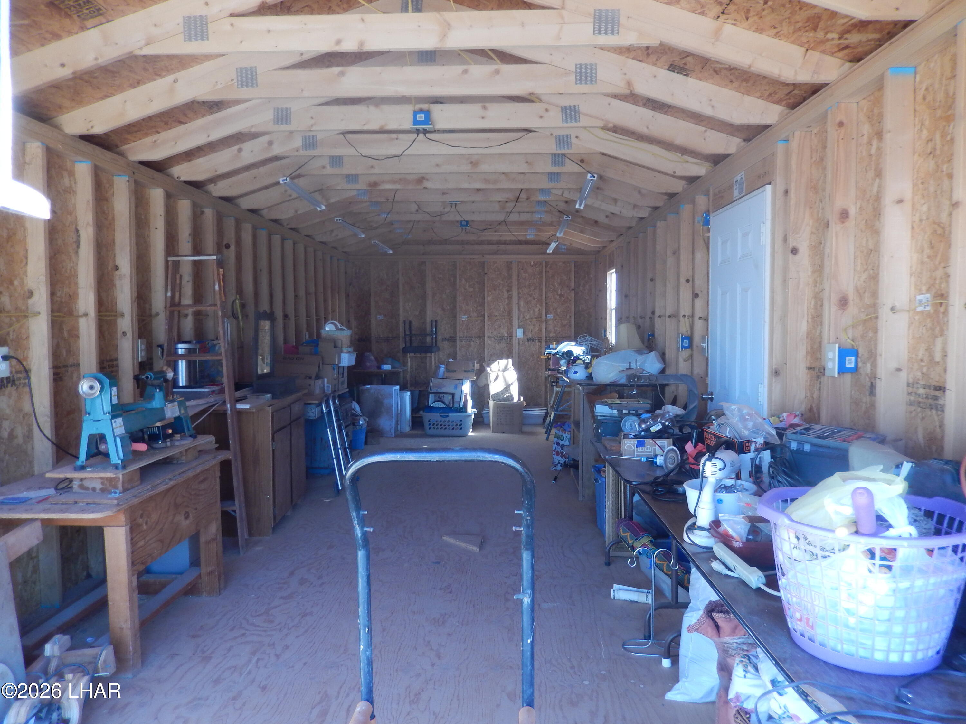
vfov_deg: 54.9
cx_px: 483
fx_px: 698
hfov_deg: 69.4
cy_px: 362
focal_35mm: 25
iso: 125
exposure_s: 1/60
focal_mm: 4.5
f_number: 3.4
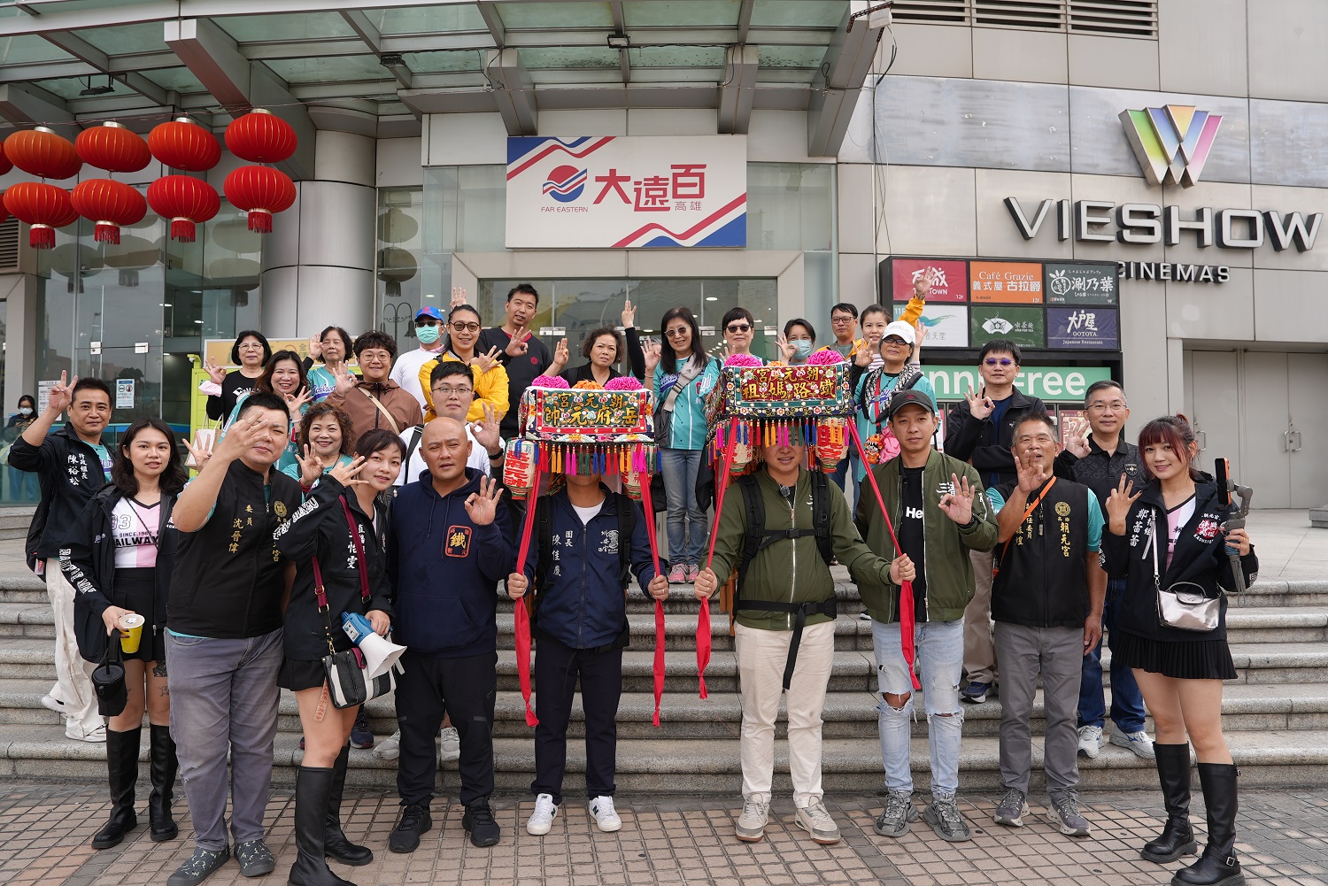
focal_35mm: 25
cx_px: 664
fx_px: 922
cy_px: 443
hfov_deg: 71.5
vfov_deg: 51.3
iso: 80
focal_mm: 25
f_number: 4.5
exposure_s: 1/250
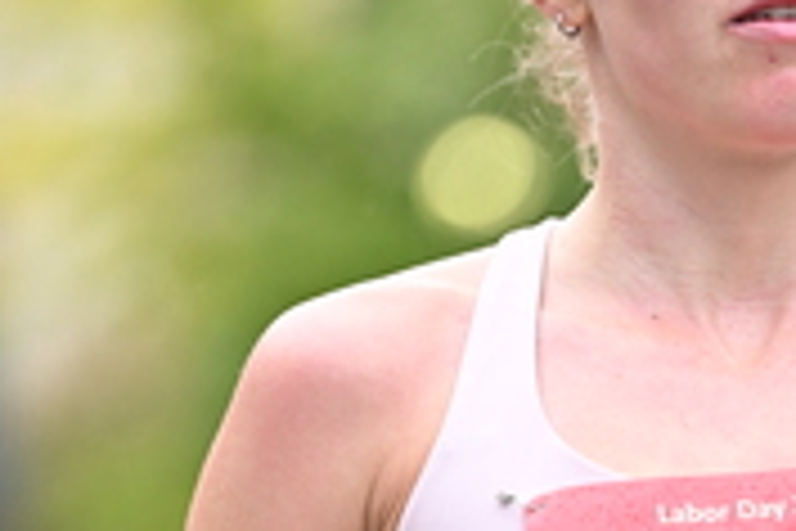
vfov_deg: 2.8
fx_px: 10657
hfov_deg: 4.3
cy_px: 684
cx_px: 821
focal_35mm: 482
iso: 1250
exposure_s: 1/1600
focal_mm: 155
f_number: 2.8
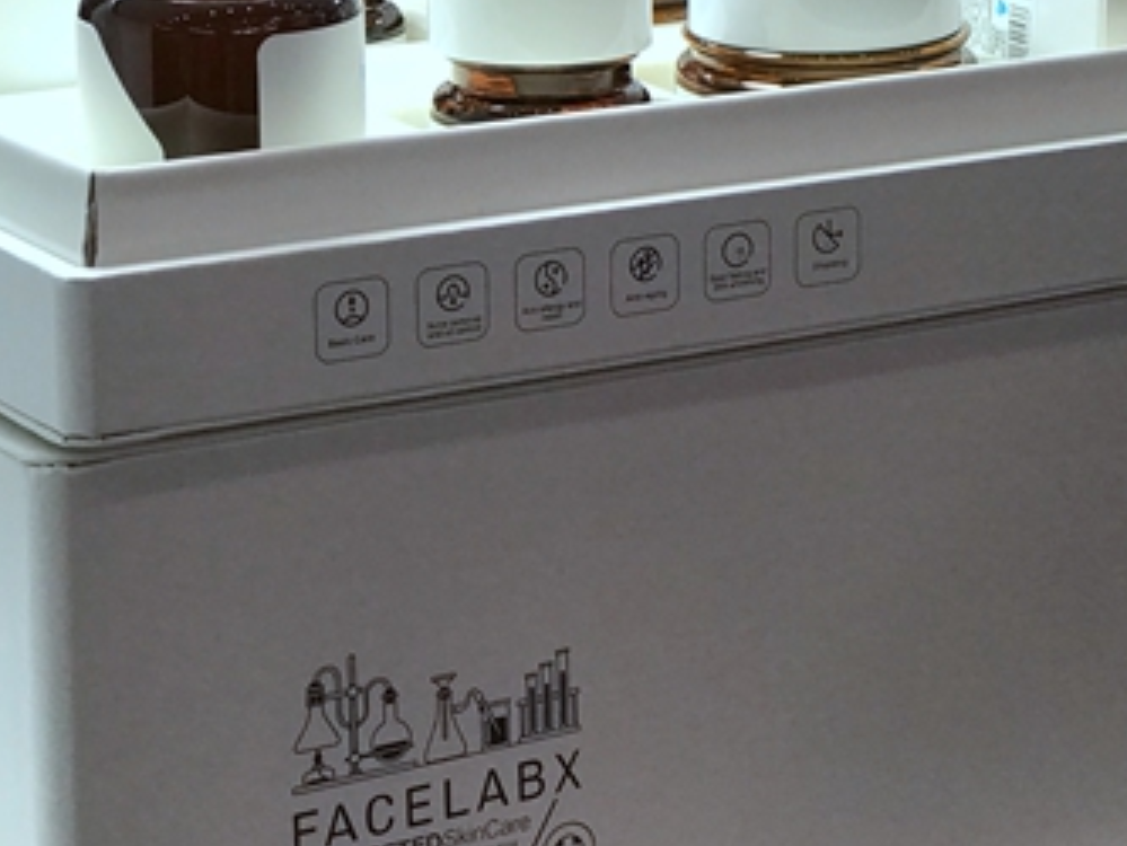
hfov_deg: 14.2
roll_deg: -1.2
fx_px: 4462
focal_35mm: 137
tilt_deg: -8.8
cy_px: -54
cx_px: 1083
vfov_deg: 10.7
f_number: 2.8
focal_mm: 6.6
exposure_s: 1/50
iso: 25
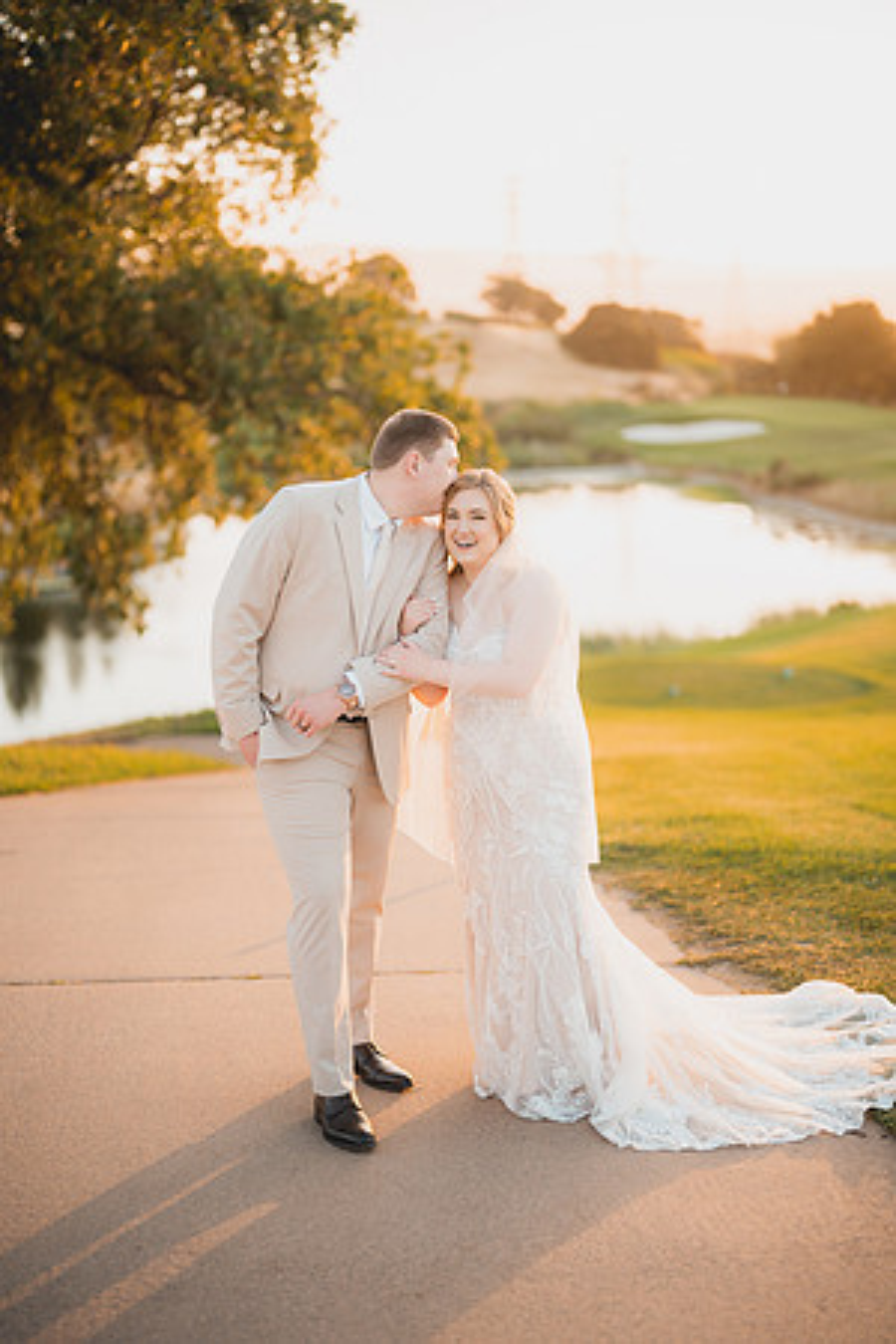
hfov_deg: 27.0
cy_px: 672
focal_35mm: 50
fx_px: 1867
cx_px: 448
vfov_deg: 39.6
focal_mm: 50
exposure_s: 1/500
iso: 125
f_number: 1.2
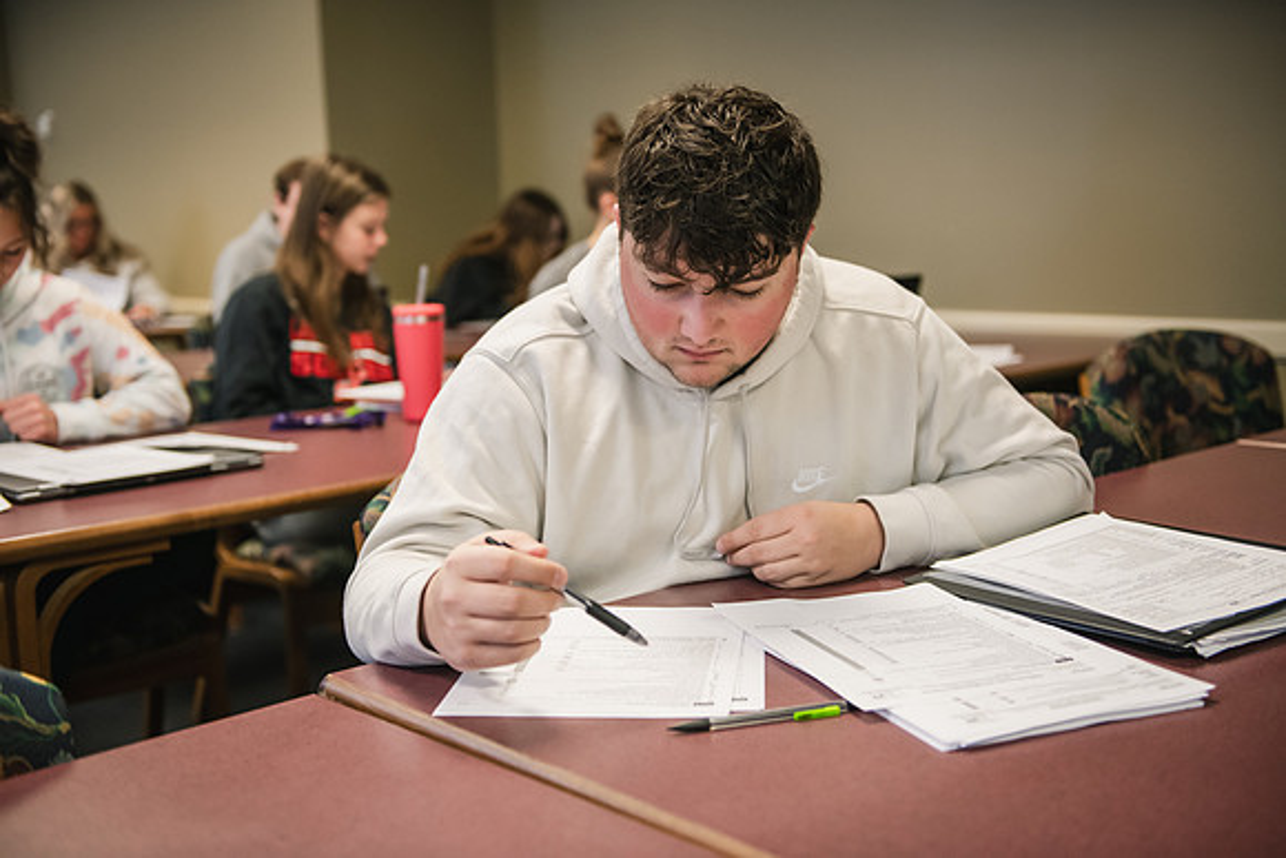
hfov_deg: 46.4
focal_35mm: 42
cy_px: 429
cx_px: 643
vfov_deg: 31.9
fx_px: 1501
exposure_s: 1/200
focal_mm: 42
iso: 1250
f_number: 2.8
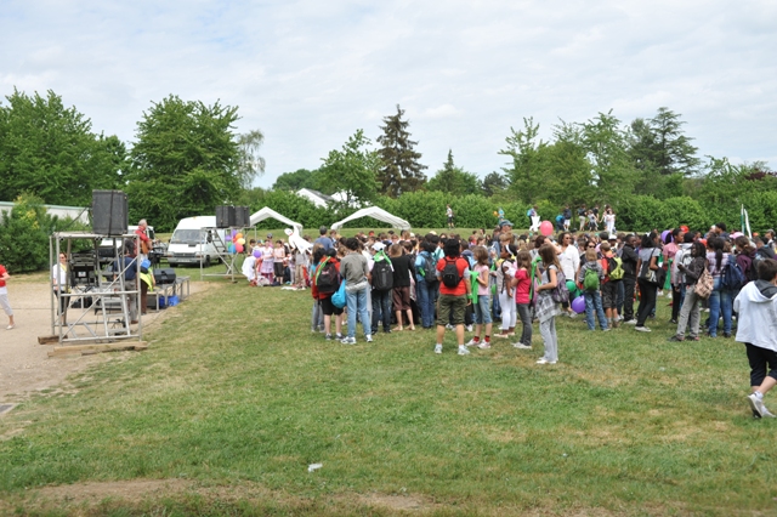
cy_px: 258
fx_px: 755
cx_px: 388
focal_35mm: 35
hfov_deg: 54.5
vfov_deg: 37.8
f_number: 5.6
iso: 200
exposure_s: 1/1000
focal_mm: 35
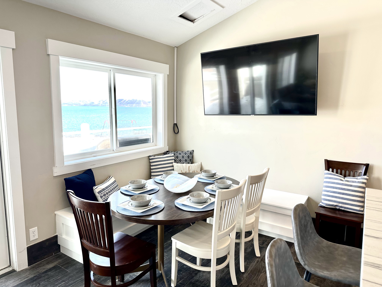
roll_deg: -0.8
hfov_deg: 71.6
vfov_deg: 56.8
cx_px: 191
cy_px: 144
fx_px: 265
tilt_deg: -8.2
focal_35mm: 24
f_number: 1.78
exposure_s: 1/237
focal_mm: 6.86
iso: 64
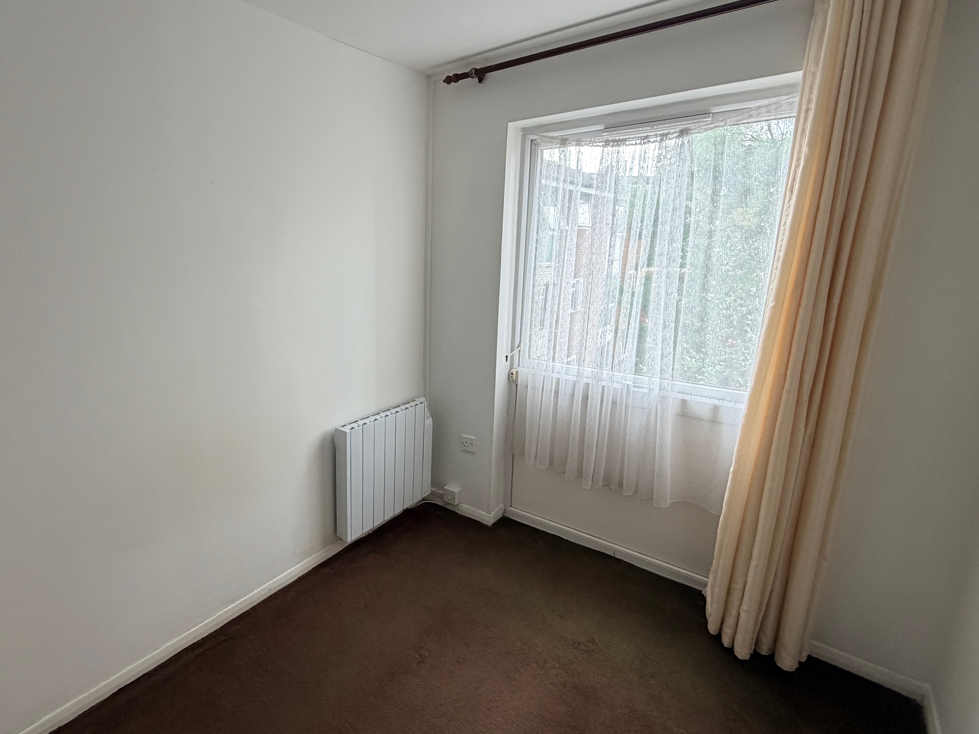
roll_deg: +0.9
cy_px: 357
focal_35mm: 18
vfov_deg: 71.6
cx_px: 379
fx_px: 509
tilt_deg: -10.5
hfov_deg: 86.4
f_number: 2.2
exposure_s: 1/121
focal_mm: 2.22
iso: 160
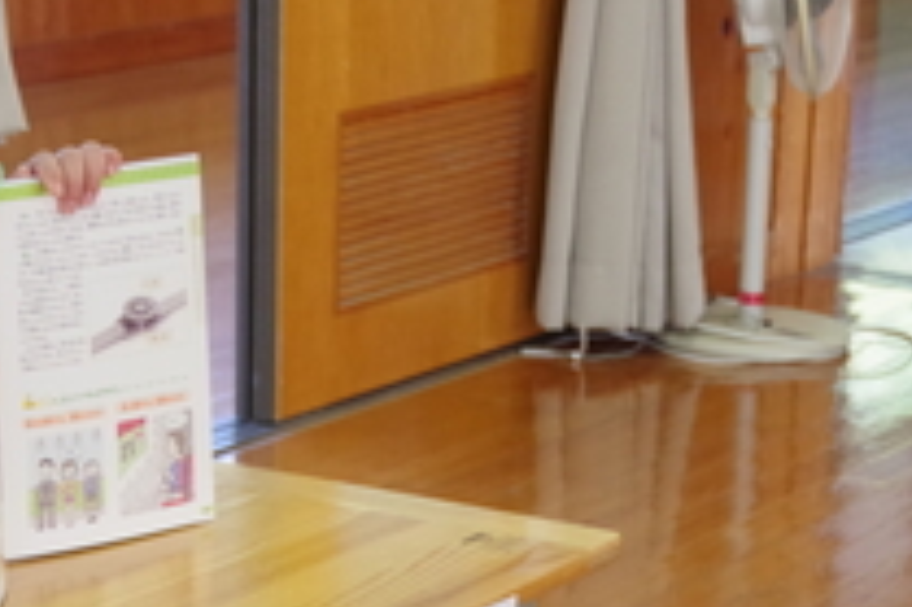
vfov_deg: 9.4
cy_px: 749
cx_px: 672
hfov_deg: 14.3
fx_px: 3620
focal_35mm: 143
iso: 1600
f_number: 4.5
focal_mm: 31
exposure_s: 1/125
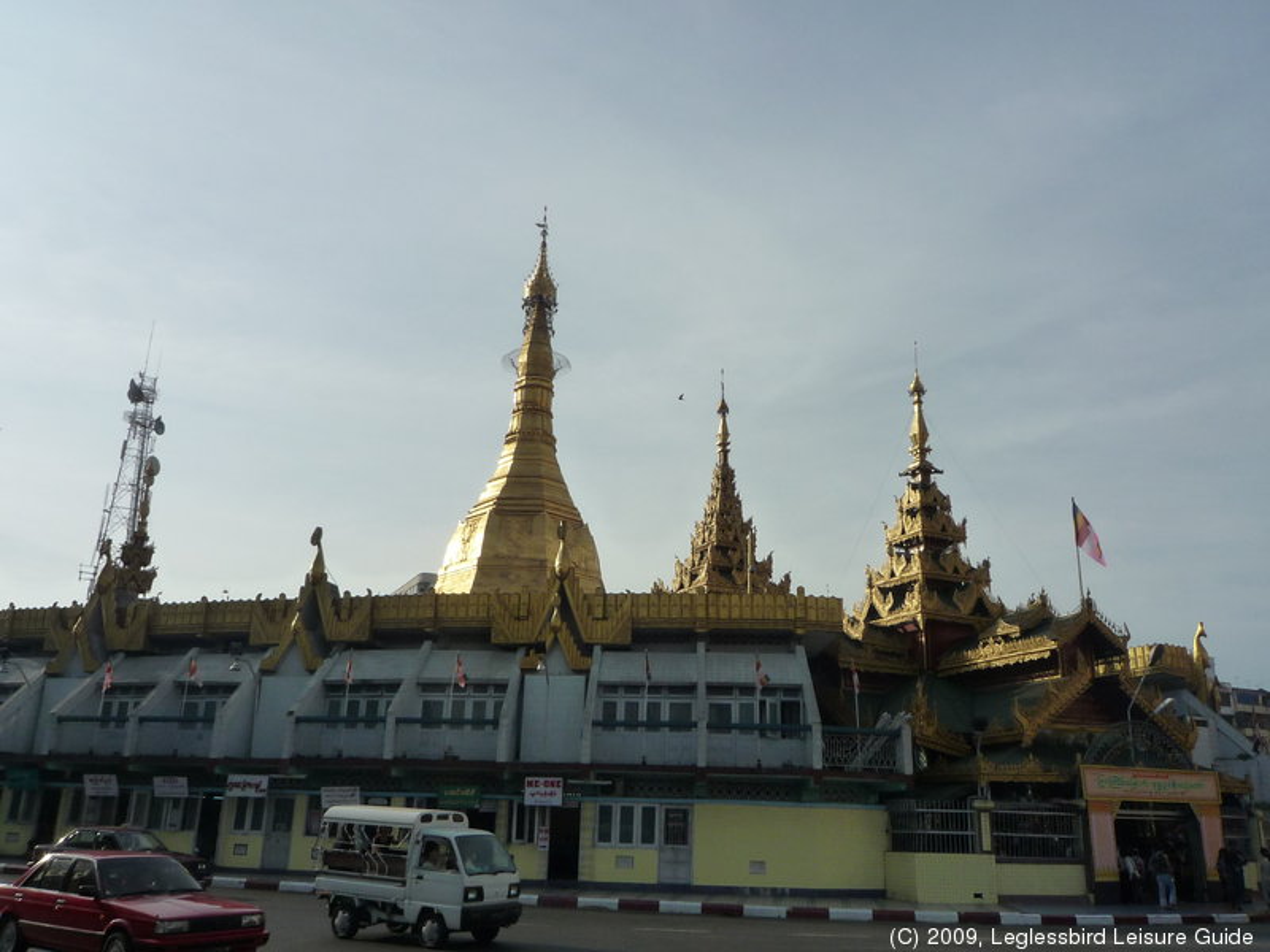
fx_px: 1064
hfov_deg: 61.7
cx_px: 635
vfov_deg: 48.2
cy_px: 476
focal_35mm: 29
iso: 160
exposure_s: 1/800
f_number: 5.6
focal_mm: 4.4
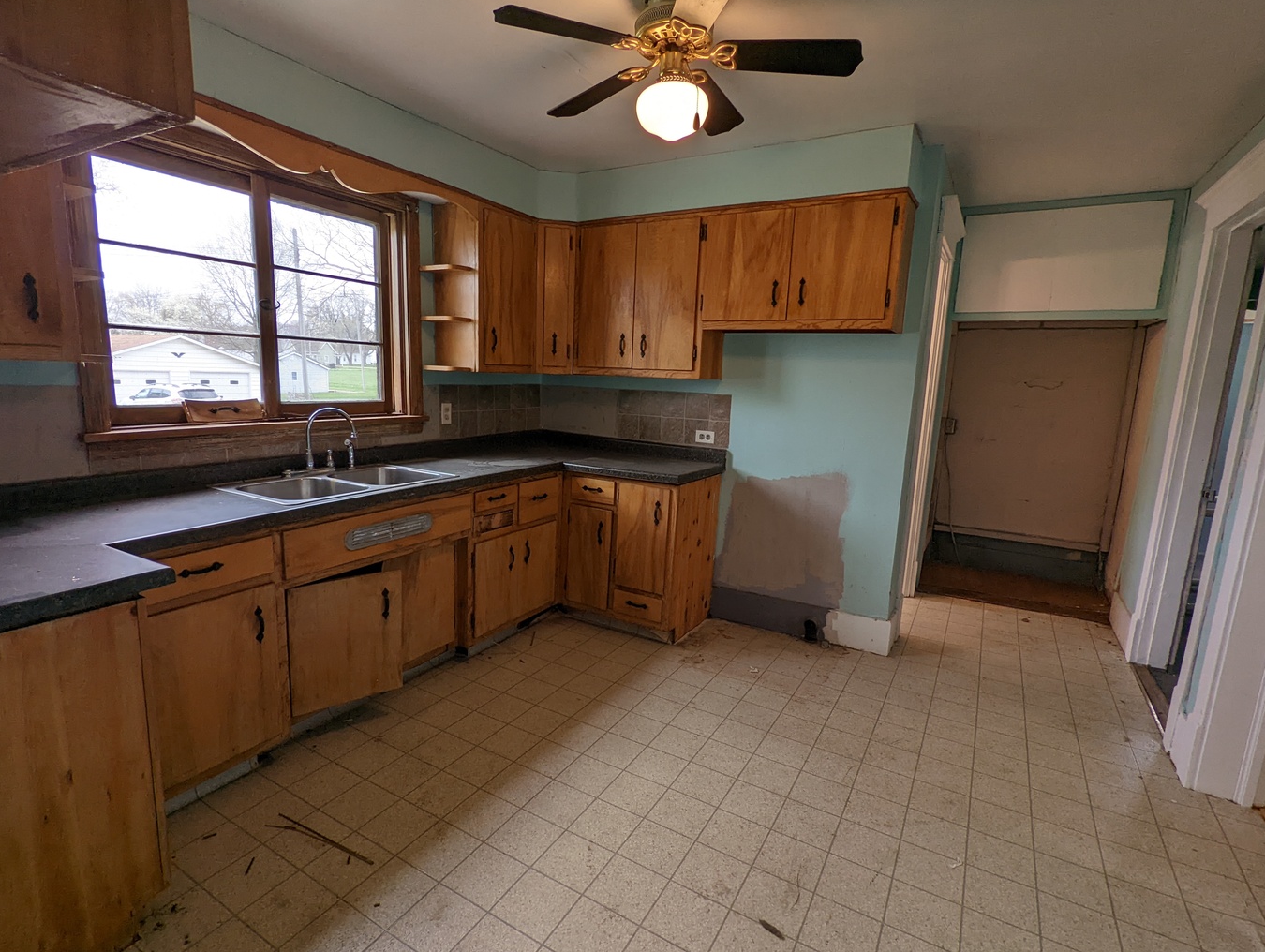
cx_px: 619
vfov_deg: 74.8
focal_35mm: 17
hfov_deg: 90.9
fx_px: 622
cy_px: 484
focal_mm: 2.35
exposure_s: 1/120
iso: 43
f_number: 2.2
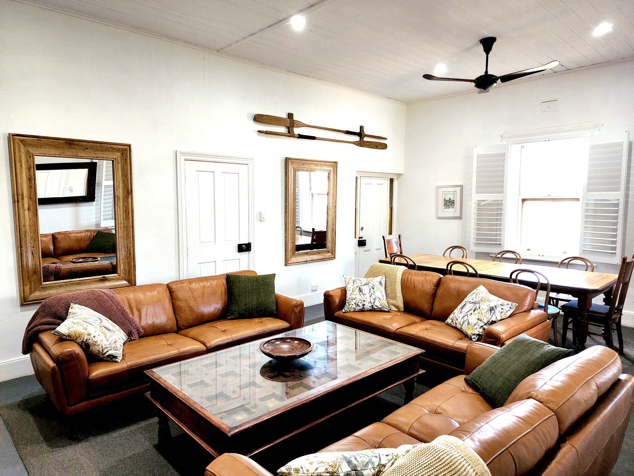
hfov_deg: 73.9
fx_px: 421
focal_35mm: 23
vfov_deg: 58.9
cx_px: 317
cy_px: 238
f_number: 1.8
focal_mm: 6.4
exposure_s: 1/100
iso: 200
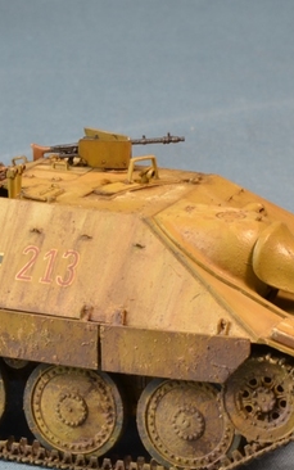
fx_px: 3420
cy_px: 266
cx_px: 128
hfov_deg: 4.9
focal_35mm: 267
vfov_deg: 7.9
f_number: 22
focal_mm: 80
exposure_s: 1/1.3
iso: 200
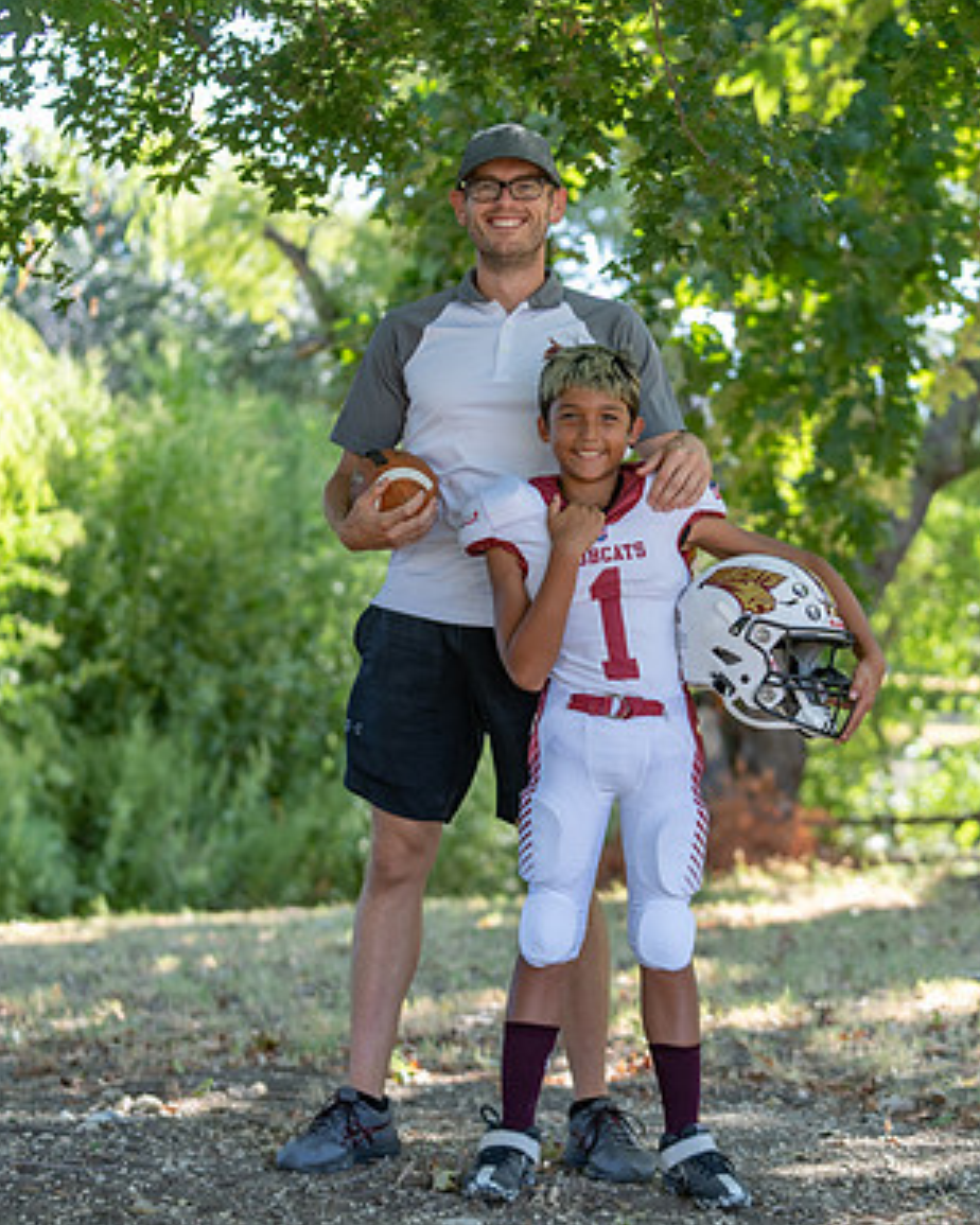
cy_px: 612
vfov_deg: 19.4
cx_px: 576
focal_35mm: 99
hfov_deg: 15.5
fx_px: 3589
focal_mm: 70
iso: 200
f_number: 2.8
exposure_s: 1/320
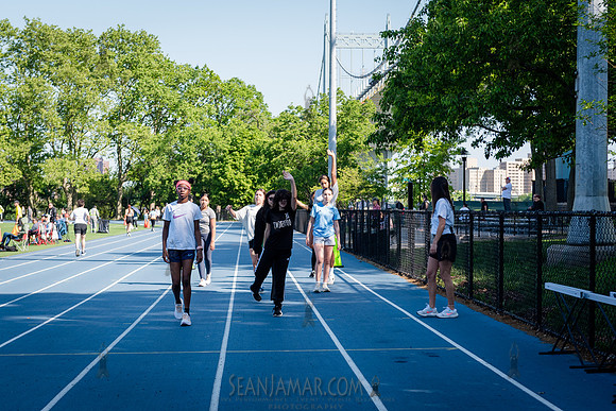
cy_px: 248
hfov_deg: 29.5
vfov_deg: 19.9
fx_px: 1171
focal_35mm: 68
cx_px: 276
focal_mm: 56
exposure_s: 1/1000
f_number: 4
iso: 400
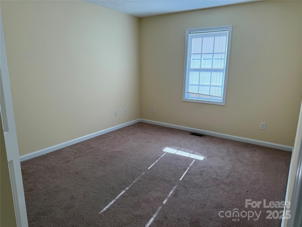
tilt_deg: -12.2
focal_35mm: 24
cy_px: 114
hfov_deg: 71.6
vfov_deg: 56.8
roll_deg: -1.1
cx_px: 151
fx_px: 209
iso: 100
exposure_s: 1/345
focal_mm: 6.76
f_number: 1.78
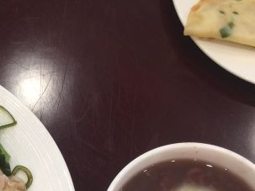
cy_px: 218
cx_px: -2
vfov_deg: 20.7
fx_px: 493
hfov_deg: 27.3
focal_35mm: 67
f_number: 2.2
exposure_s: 1/17
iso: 50
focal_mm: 4.15
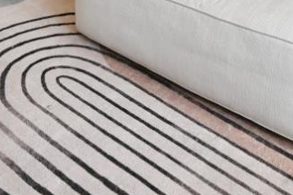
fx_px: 529
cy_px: -233
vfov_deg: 15.2
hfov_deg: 31.0
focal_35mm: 65
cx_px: 155
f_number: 4
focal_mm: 14
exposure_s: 1/125
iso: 800
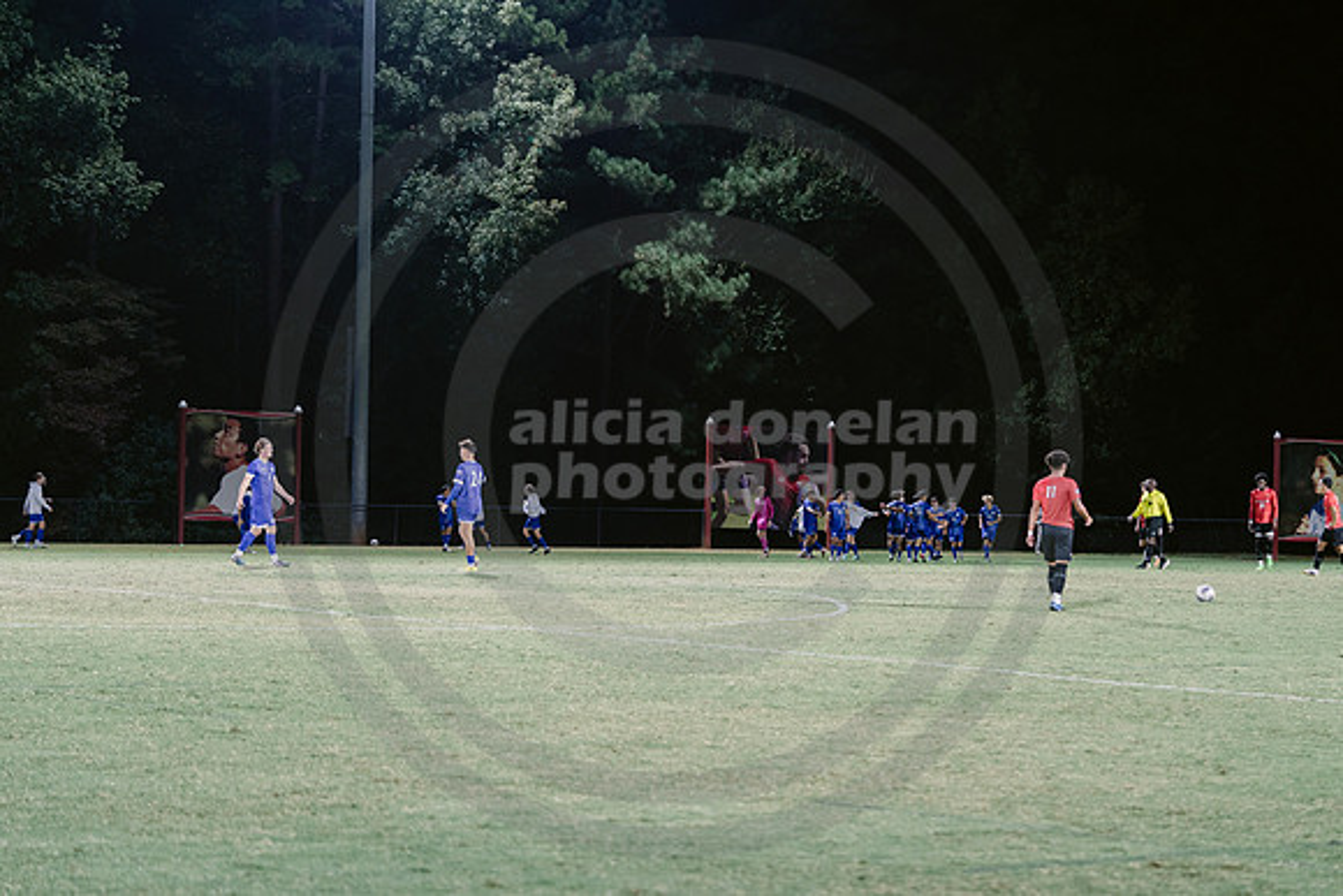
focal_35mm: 90
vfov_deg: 15.2
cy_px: 448
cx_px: 672
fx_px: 3358
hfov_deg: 22.6
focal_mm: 90
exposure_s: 1/160
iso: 2000
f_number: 3.5
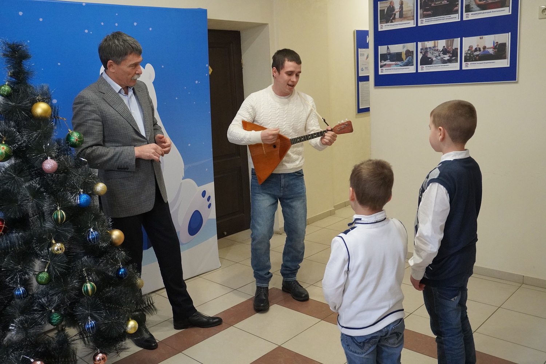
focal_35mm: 32
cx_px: 273
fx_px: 478
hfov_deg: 59.5
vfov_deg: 41.7
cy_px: 182
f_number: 4
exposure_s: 1/160
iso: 3200
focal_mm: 21
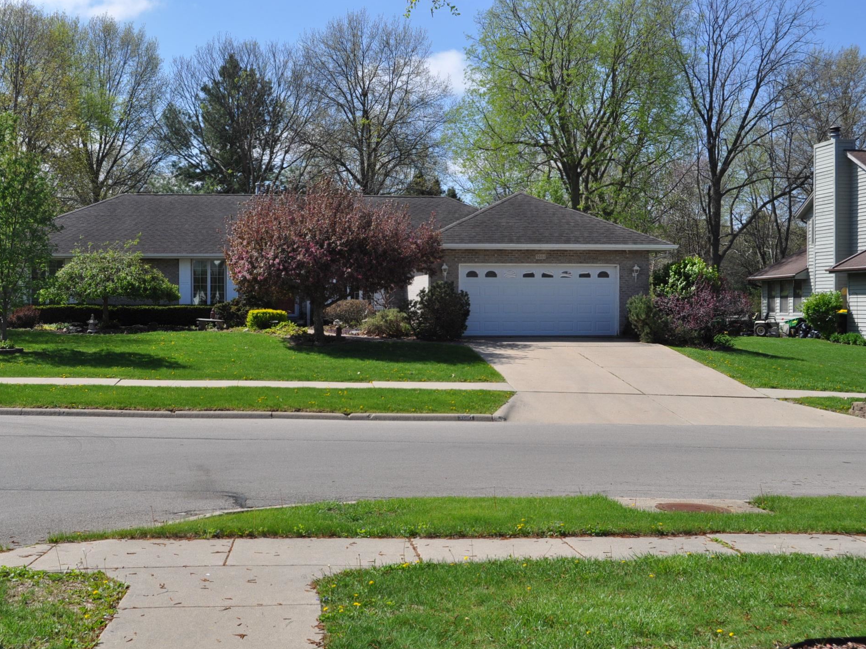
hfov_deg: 41.2
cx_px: 374
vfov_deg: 31.5
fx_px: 1151
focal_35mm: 46
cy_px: 326
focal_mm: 28
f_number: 10
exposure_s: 1/400
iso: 200
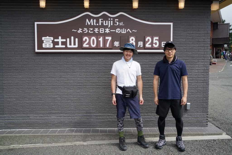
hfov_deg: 61.9
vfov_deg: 43.6
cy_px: 78
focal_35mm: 30
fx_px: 193
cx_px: 116
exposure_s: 1/200
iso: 100
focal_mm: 30
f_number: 5.6
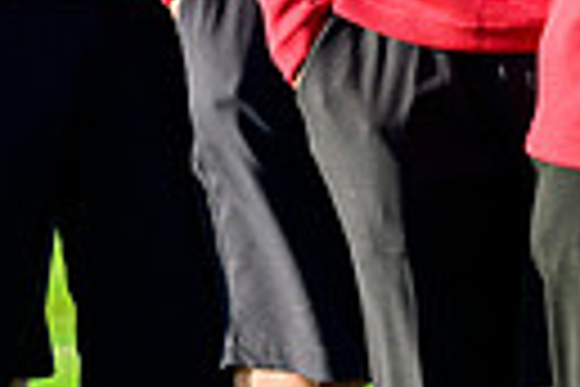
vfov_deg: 3.3
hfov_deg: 5.0
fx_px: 6653
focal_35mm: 413
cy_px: -443
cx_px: 279
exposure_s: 1/400
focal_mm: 92
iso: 400
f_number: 8
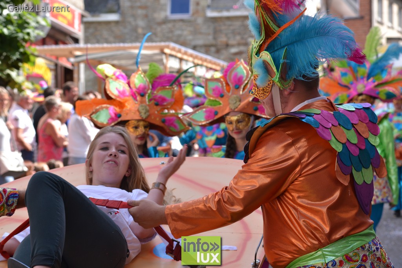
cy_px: 134
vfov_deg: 10.8
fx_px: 1424
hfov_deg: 16.1
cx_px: 201
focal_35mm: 128
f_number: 7.1
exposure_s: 1/200
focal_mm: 85
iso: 200
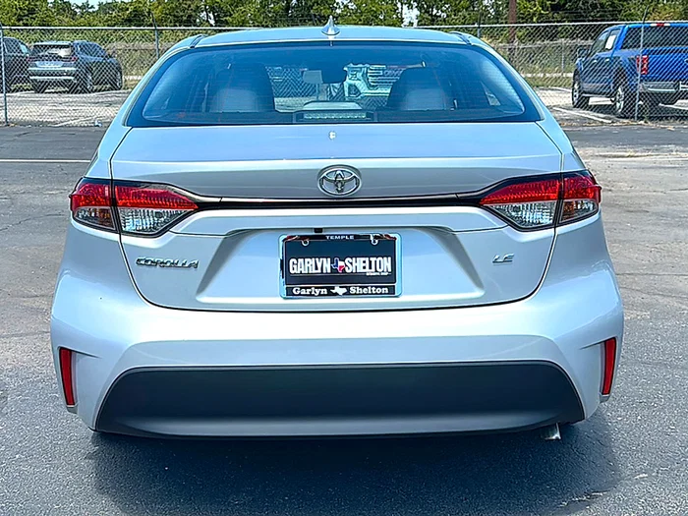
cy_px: 258
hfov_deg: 47.9
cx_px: 344
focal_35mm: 39
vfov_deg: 36.8
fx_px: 775
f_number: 1.78
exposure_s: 1/3745
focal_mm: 6.86
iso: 80
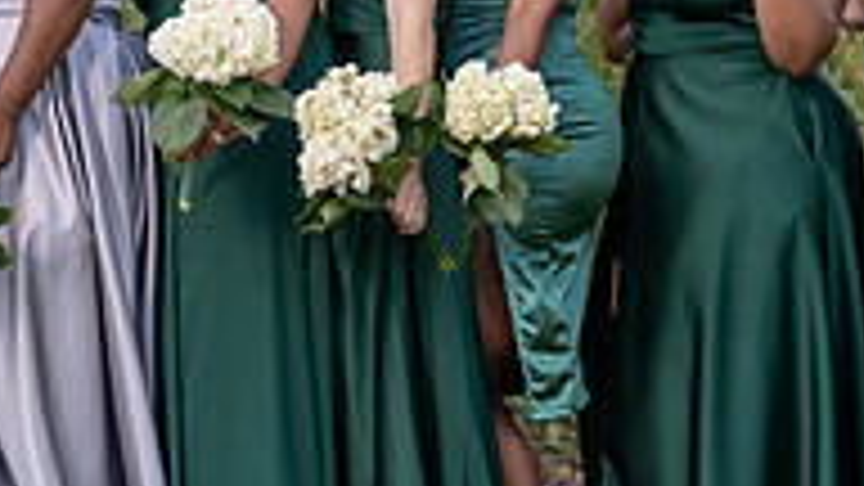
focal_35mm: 489
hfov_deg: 4.4
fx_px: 11203
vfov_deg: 2.5
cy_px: 166
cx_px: -113
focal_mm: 146
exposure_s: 1/200
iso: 160
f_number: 4
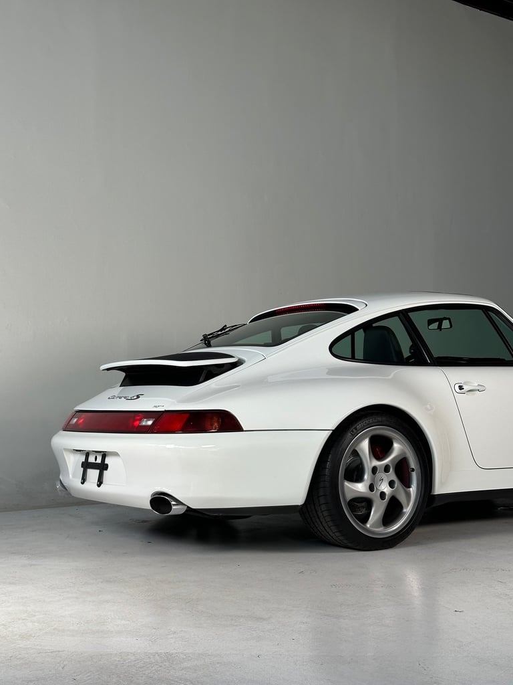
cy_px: 342
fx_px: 948
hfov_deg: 30.3
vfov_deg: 39.7
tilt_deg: +4.4
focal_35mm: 48
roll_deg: -0.3
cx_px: 256
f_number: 1.78
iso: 50
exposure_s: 1/138
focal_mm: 6.86
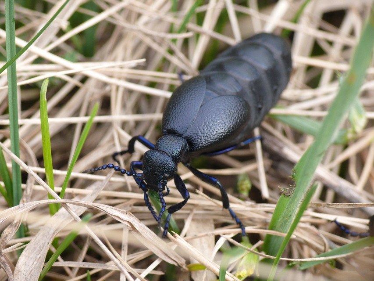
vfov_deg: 10.5
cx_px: 187
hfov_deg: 14.0
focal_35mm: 141
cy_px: 140
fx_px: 1524
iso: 200
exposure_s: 1/200
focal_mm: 29.9
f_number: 4.5
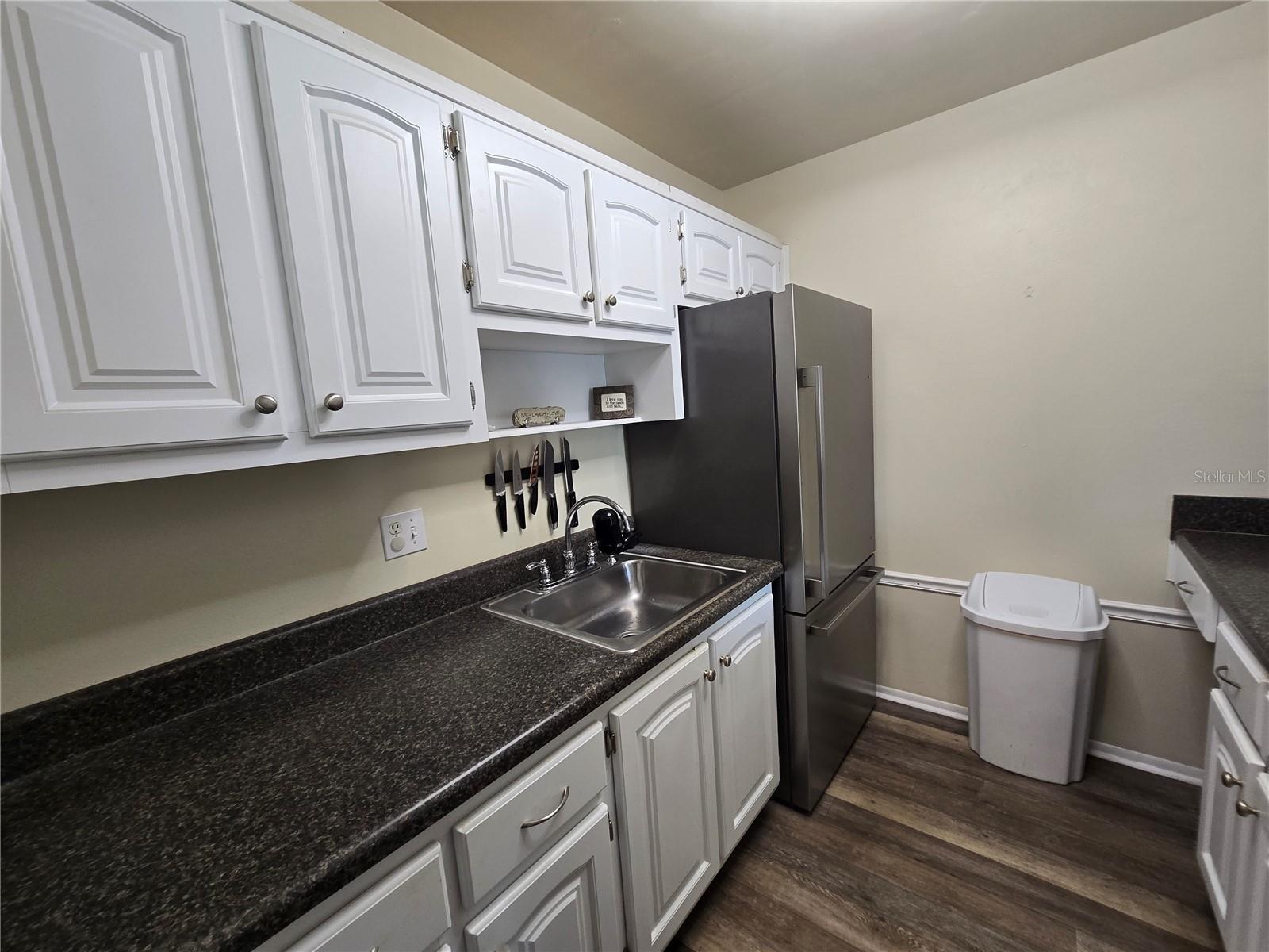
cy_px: 476
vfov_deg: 89.9
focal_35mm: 13
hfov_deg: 106.2
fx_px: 477
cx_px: 634
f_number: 2.2
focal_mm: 2.2
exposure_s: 1/60
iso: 160
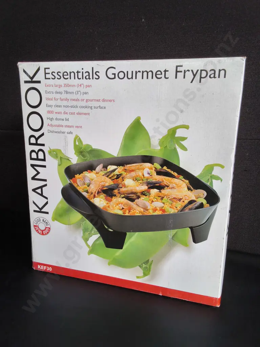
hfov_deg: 51.4
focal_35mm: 27
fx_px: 270
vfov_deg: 65.3
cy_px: 174
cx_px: 130
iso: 64
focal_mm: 2.87
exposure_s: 1/120
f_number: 2
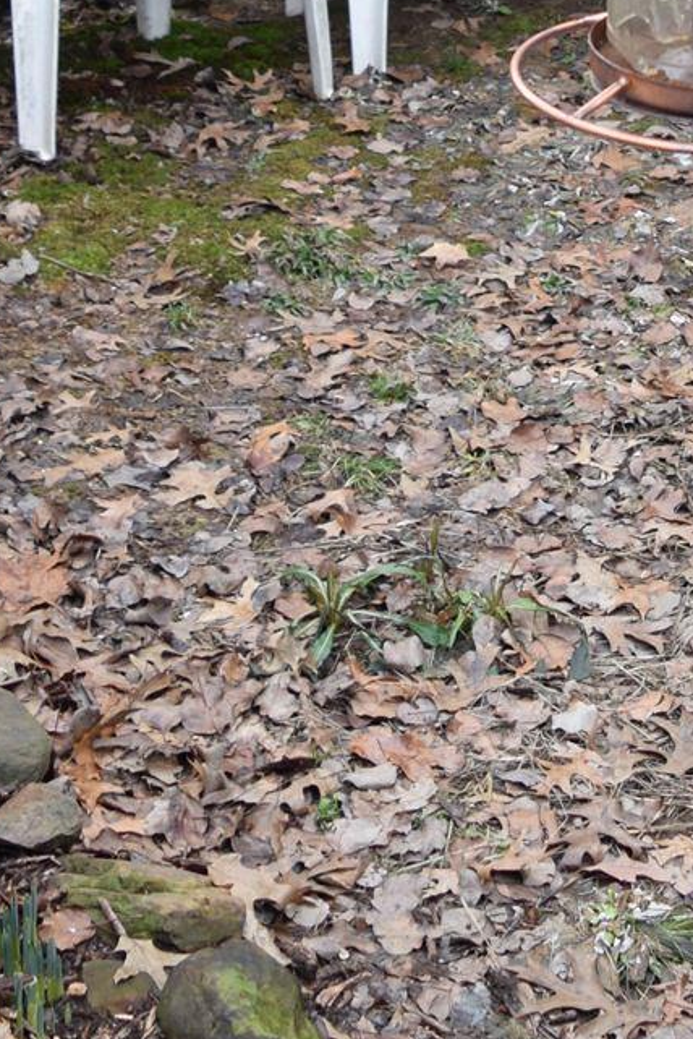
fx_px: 2798
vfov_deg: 19.3
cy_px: -348
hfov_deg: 14.0
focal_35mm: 97
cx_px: 551
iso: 100
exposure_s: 1/100
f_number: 3.5
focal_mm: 18
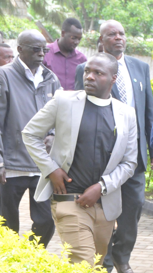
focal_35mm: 185
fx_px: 1334
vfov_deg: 11.6
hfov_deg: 6.4
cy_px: 155
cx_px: 282
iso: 2000
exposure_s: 1/250
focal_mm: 50
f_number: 8
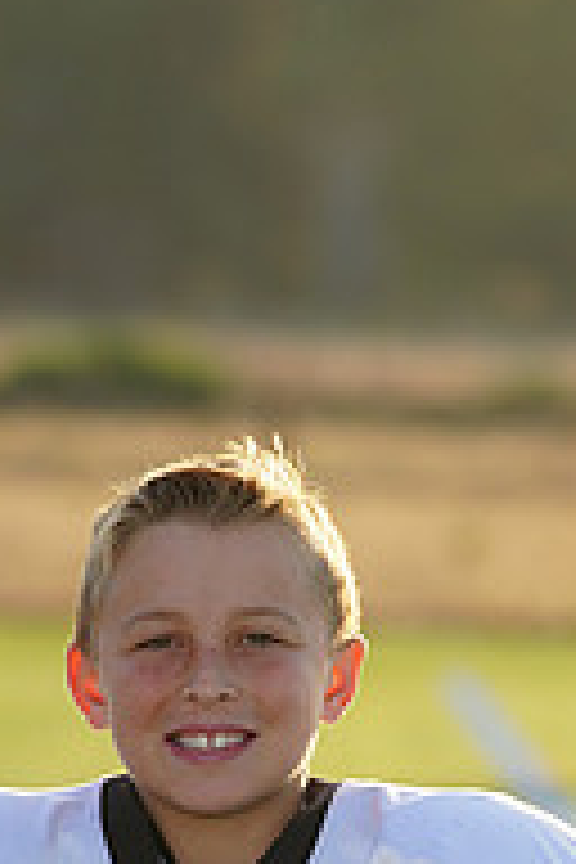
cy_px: 1202
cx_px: 176
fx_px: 14471
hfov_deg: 2.3
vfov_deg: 3.4
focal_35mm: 603
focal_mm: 200
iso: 100
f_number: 5.6
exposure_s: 1/250
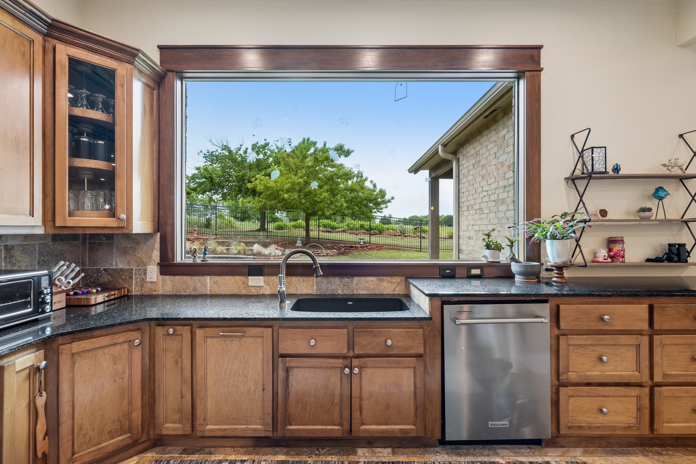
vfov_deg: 73.7
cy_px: 232
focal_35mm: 16
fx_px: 309
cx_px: 348
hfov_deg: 96.7
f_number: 8
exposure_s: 1/13
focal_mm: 16
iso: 200
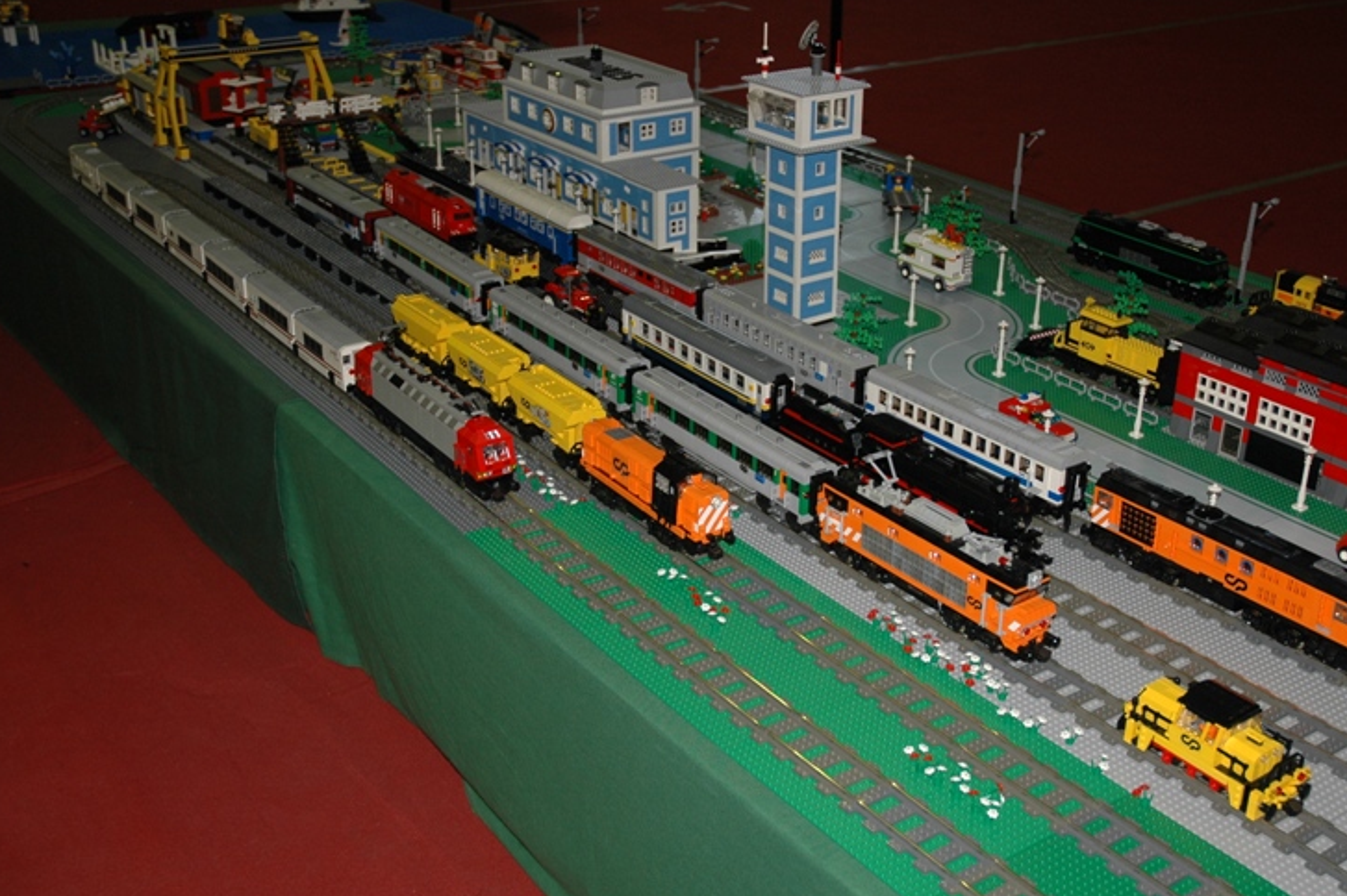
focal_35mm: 45
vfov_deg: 30.1
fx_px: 1666
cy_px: 431
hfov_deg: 44.0
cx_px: 721
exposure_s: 1/60
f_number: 3.8
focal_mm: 27
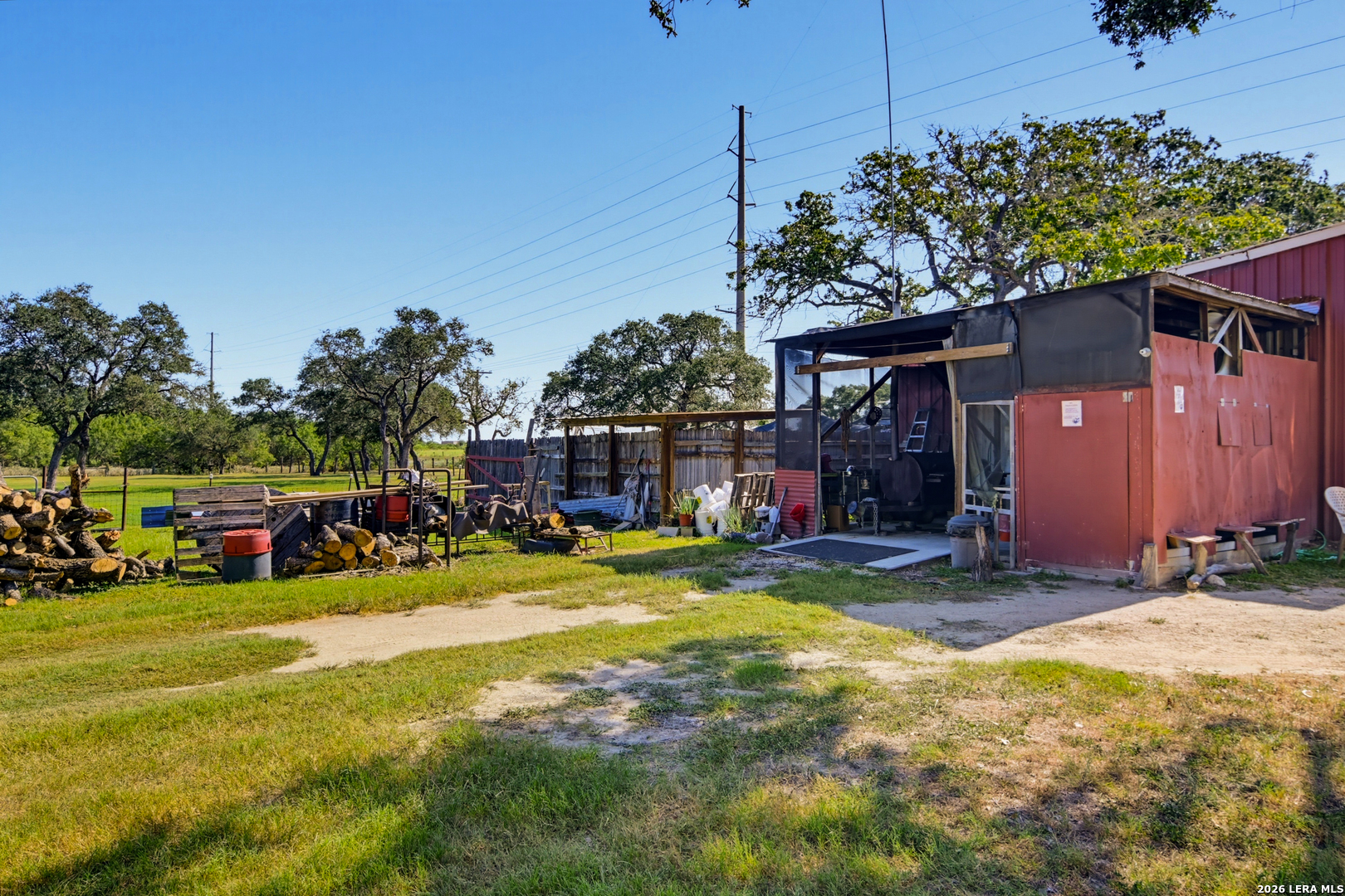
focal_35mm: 21
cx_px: 672
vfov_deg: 59.5
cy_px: 448
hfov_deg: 81.2
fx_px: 785
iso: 100
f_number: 7.1
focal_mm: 14
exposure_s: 1/125
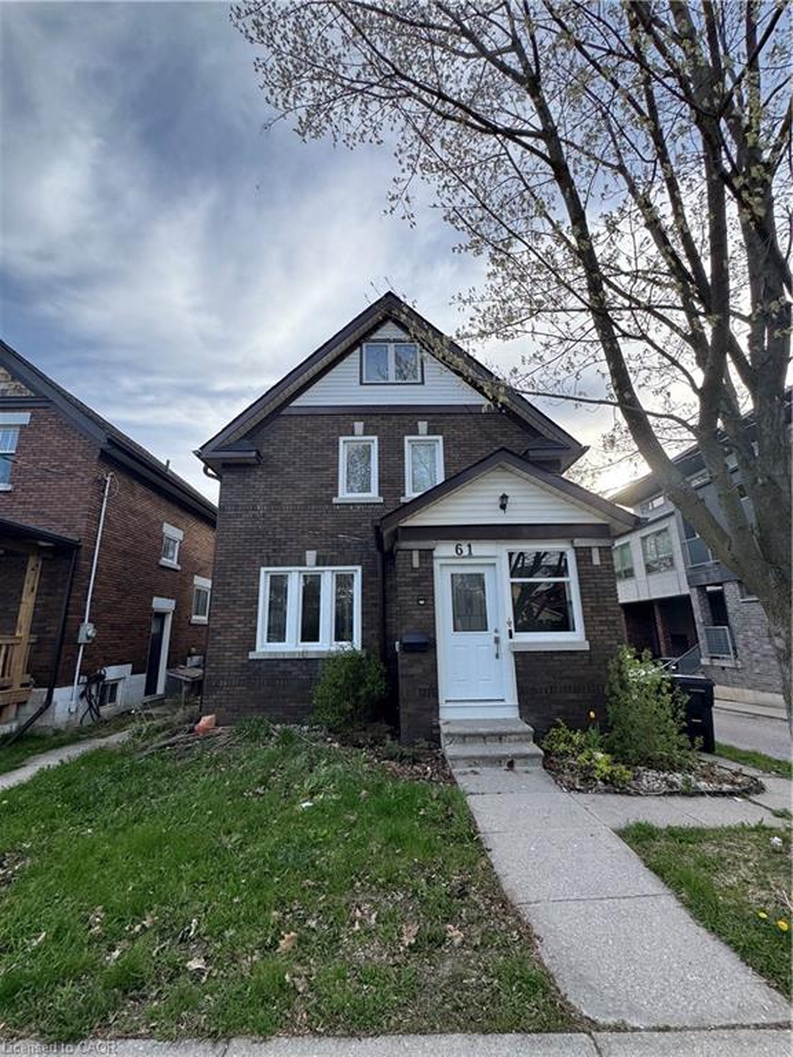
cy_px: 528
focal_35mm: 14
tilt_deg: +14.4
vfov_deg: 102.1
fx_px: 428
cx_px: 396
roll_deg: +0.8
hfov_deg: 85.7
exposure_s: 1/383
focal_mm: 2.22
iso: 40
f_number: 2.2
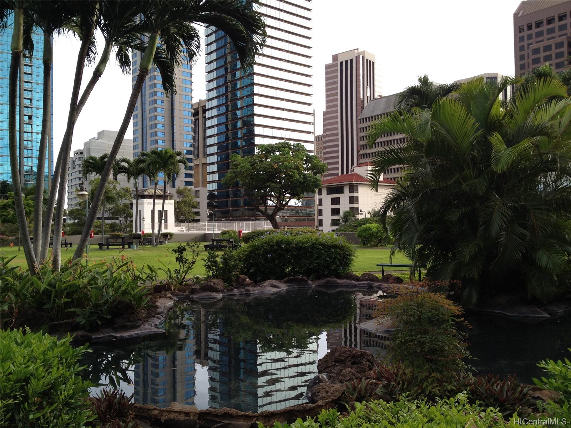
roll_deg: +2.8
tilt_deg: +1.4
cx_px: 286
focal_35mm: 35
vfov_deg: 40.7
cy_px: 214
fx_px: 577
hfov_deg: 52.6
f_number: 2.4
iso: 50
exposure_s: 1/326
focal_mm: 4.28
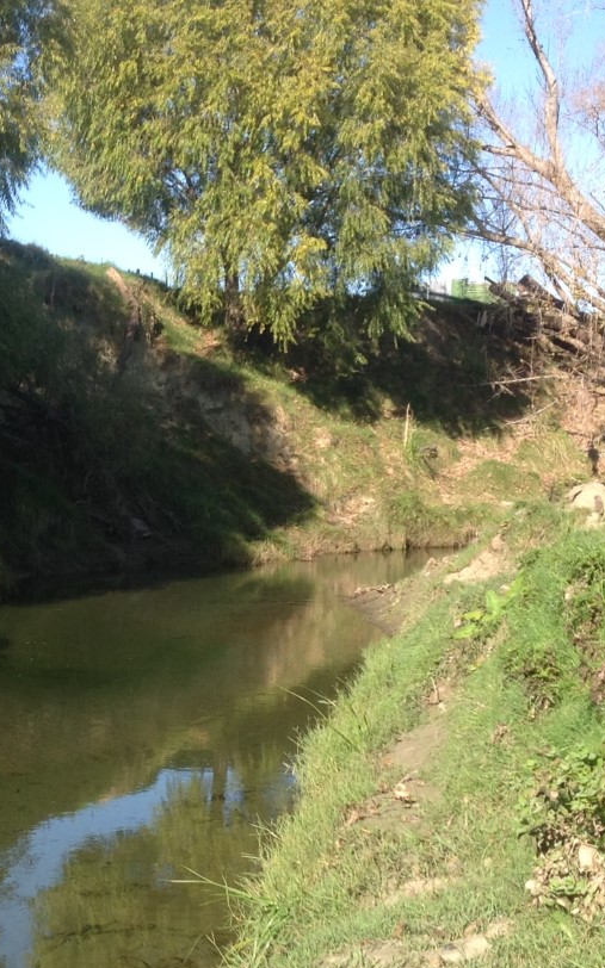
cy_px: 606
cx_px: 71
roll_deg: -1.2
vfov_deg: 30.9
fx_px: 1742
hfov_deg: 19.4
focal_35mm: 66
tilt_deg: -4.3
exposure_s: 1/703
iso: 50
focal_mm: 4.28
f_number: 2.4
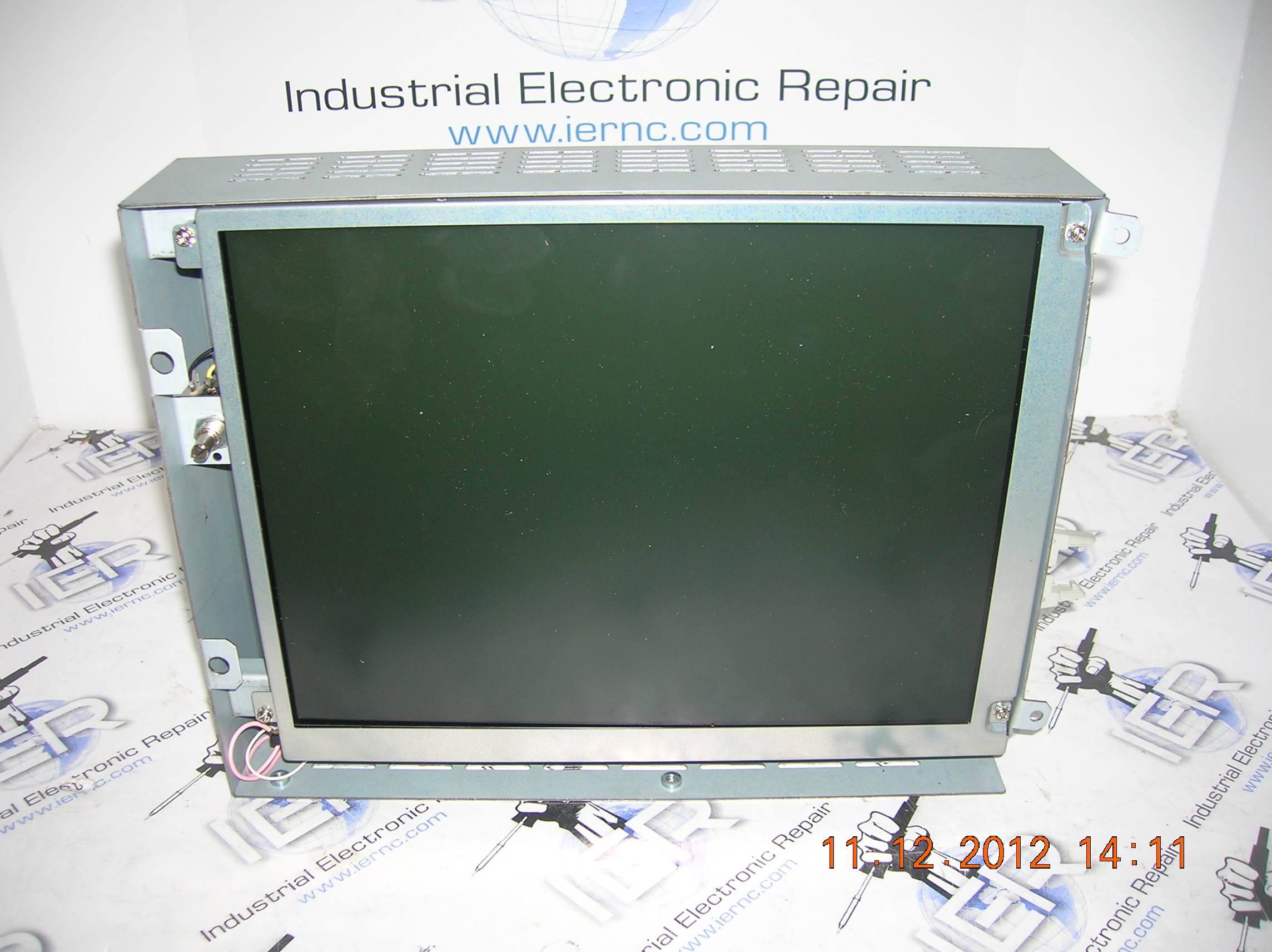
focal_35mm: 34
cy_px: 476
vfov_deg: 41.7
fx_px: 1248
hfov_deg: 54.0
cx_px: 636
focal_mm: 5.7
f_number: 2.9
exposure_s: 1/60.1
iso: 50
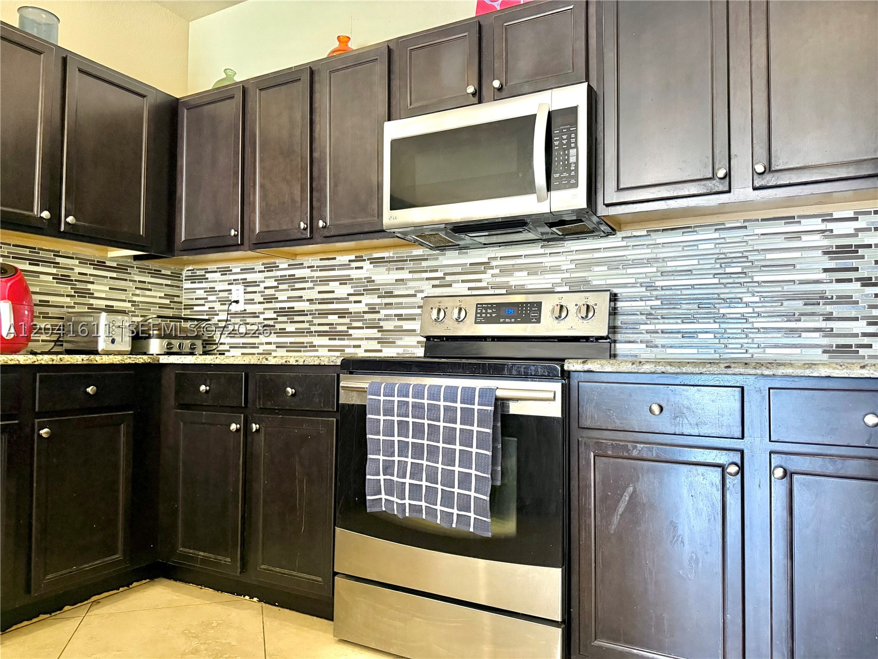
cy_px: 330
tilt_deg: +1.0
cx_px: 439
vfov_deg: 56.8
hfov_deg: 71.6
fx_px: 609
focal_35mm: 24
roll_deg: +0.0
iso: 640
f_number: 1.78
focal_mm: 6.76
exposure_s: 1/40
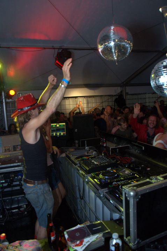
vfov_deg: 67.5
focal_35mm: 27
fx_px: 188
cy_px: 126
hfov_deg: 47.8
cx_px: 84
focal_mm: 18
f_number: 5
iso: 2500
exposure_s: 1/125
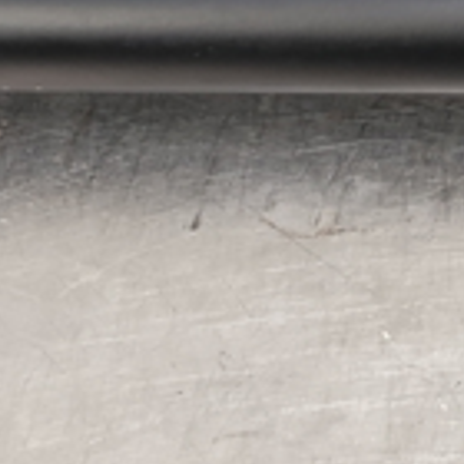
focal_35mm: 162
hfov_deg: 9.8
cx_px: 1001
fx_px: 2457
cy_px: -40
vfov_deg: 10.7
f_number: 1.79
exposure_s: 1/100
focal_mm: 4.7
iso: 585
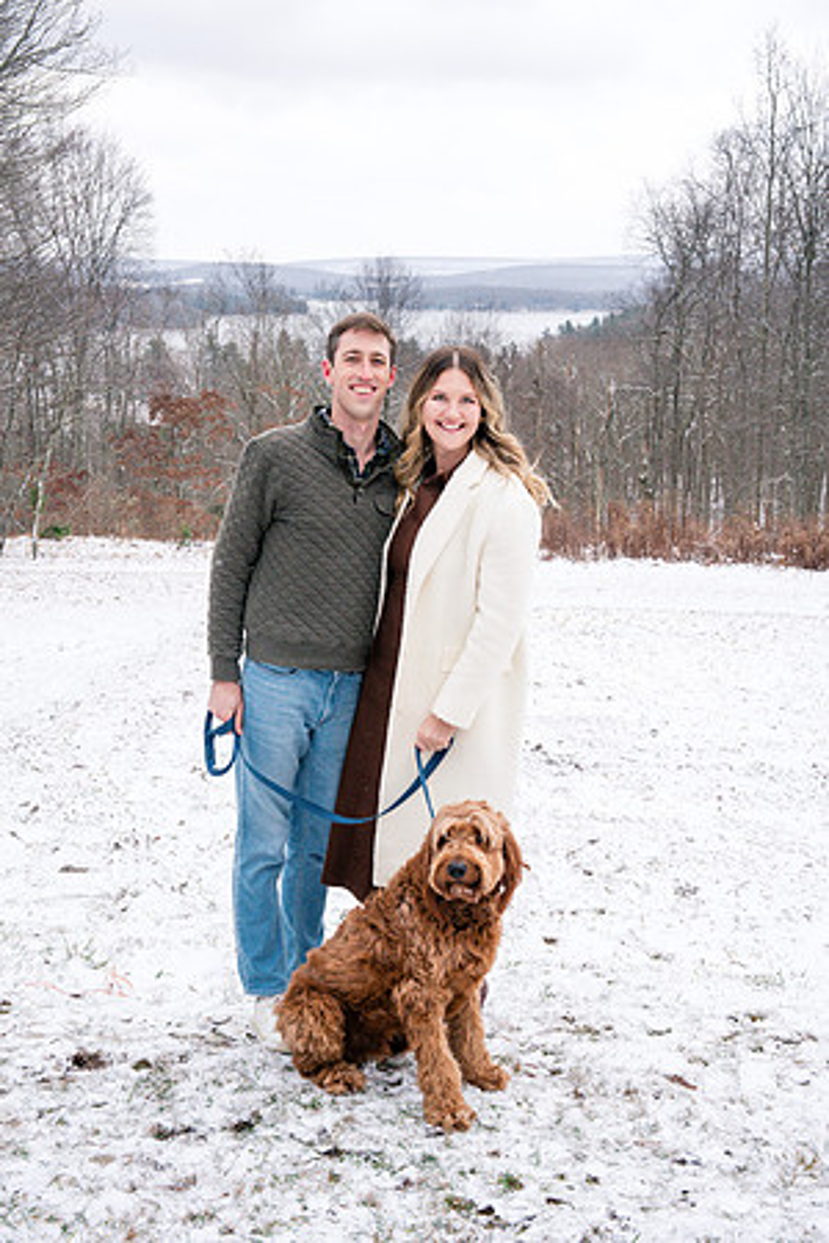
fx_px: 1485
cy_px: 622
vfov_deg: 45.4
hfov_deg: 31.2
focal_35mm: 43
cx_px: 414
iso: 1000
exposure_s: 1/250
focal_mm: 43
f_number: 8
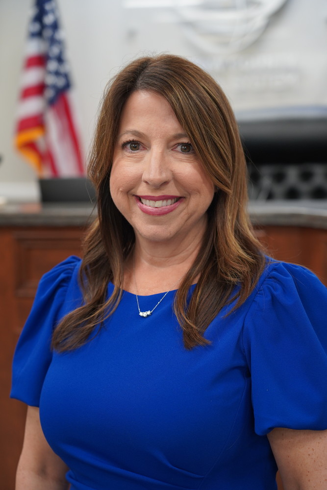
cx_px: 164
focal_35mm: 73
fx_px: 994
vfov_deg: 27.7
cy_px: 245
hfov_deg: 18.7
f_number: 4
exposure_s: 1/160
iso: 1600
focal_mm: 73
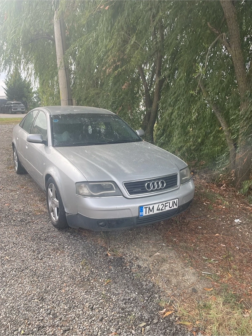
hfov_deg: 53.1
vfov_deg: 67.3
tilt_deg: -12.5
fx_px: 252
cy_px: 168
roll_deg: +3.0
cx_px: 126
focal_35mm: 26
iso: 32
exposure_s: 1/662
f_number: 1.6
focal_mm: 4.2
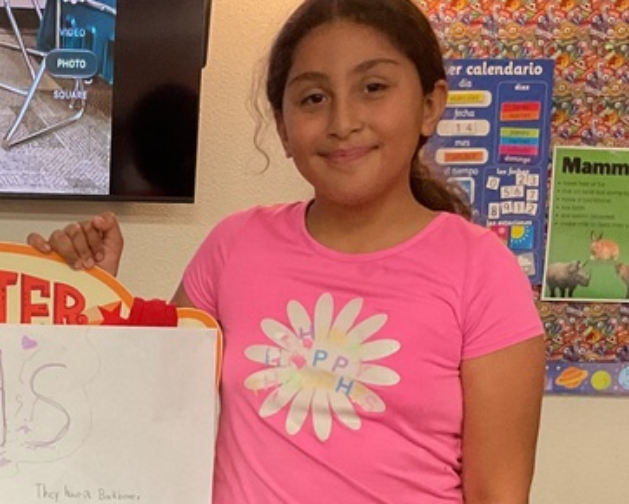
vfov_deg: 18.2
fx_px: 1490
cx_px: 54
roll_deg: -1.3
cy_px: 600
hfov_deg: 23.2
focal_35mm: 80
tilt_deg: -13.6
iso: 200
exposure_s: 1/60
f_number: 1.8
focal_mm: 3
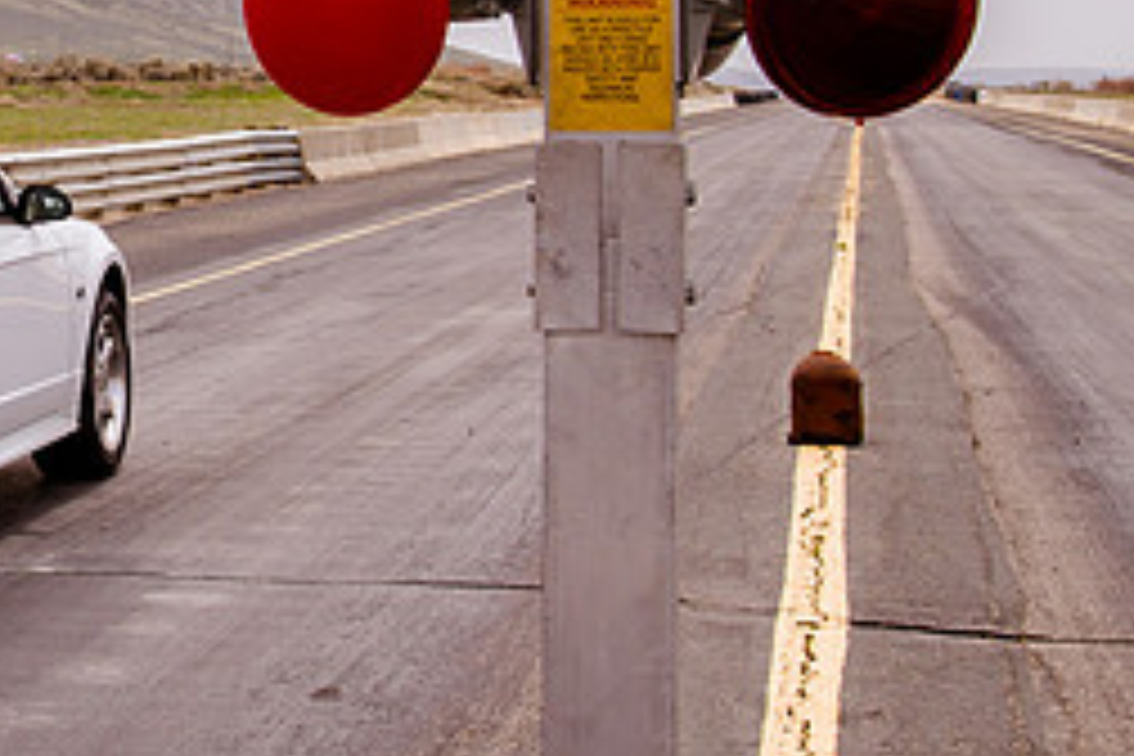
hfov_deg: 20.1
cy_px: 116
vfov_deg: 14.0
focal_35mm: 97
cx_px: -90
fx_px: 3055
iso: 200
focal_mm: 38
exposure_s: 1/320
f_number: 13
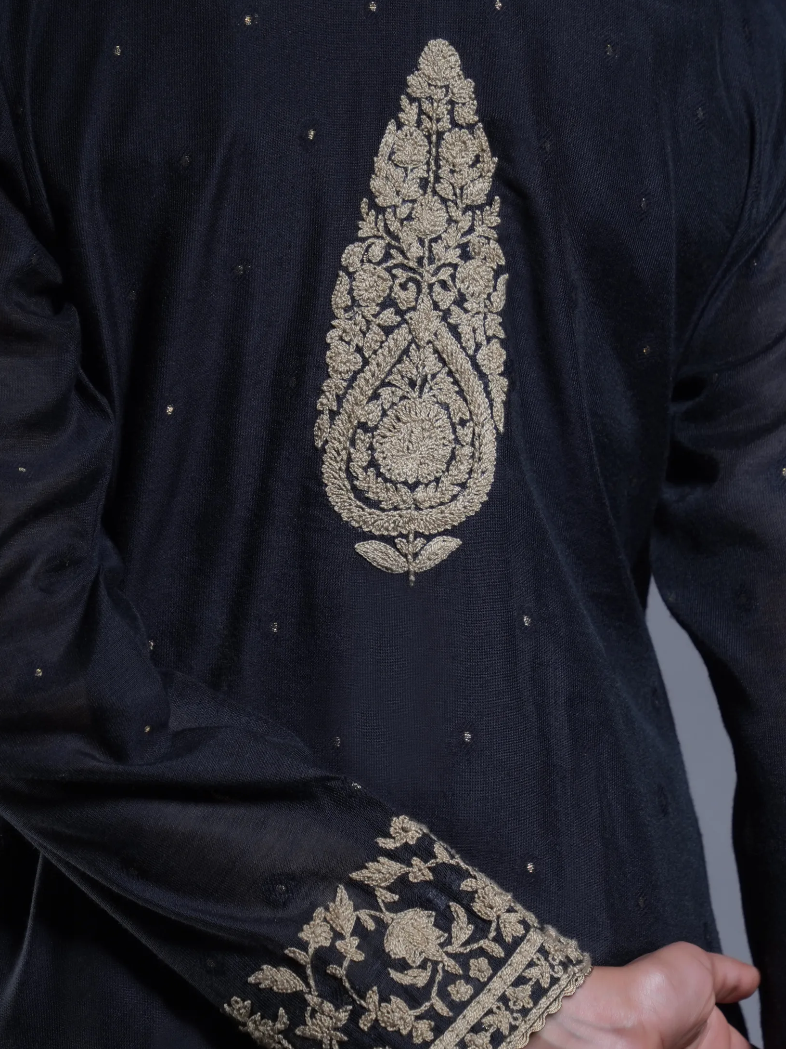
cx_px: 400
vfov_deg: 6.7
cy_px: 578
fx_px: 8933
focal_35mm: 295
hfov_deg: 5.0
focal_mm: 174
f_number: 5.6
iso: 640
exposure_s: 1/160
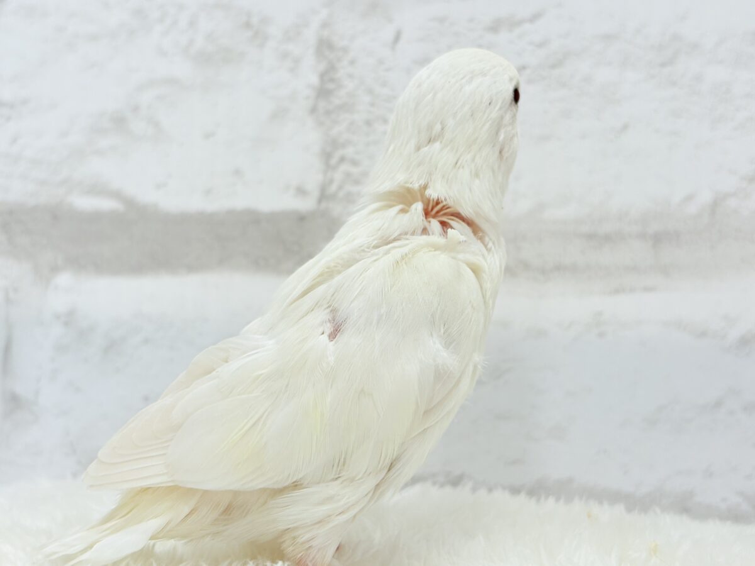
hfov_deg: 36.8
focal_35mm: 52
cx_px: 378
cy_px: 283
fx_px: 1134
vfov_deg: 28.0
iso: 50
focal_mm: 5.96
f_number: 1.6
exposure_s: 1/100
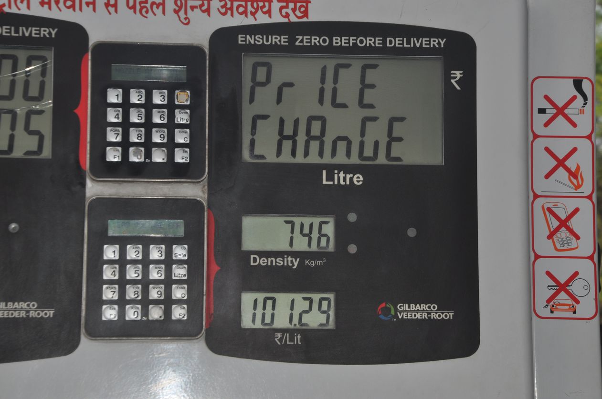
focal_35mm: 112
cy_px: 200
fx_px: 1878
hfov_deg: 18.2
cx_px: 301
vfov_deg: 12.1
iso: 200
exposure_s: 1/125
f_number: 8
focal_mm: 75
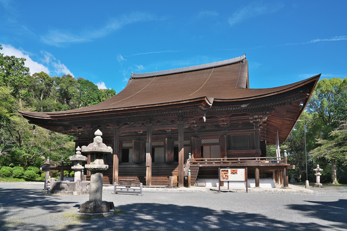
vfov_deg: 53.1
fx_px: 231
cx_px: 174
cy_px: 116
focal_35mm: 24
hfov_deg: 73.8
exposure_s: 1/100
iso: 100
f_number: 10
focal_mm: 24
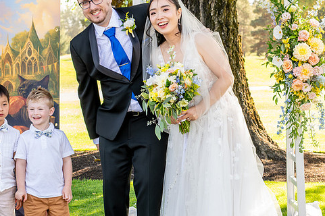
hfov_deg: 17.2
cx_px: 213
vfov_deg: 11.5
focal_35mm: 119
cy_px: 63
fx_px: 1074
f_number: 4
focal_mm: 35
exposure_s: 1/400
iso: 500
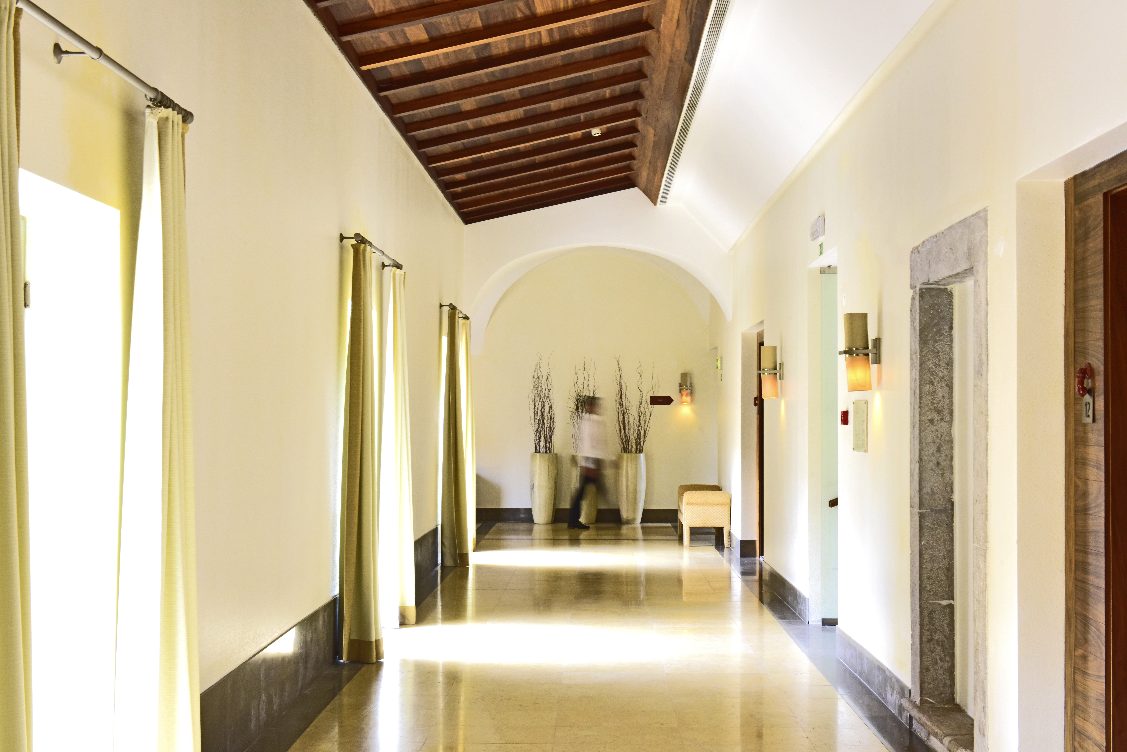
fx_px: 1566
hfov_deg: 39.6
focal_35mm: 50
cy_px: 376
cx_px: 564
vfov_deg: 27.0
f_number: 18
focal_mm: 50
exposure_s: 1/5
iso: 800
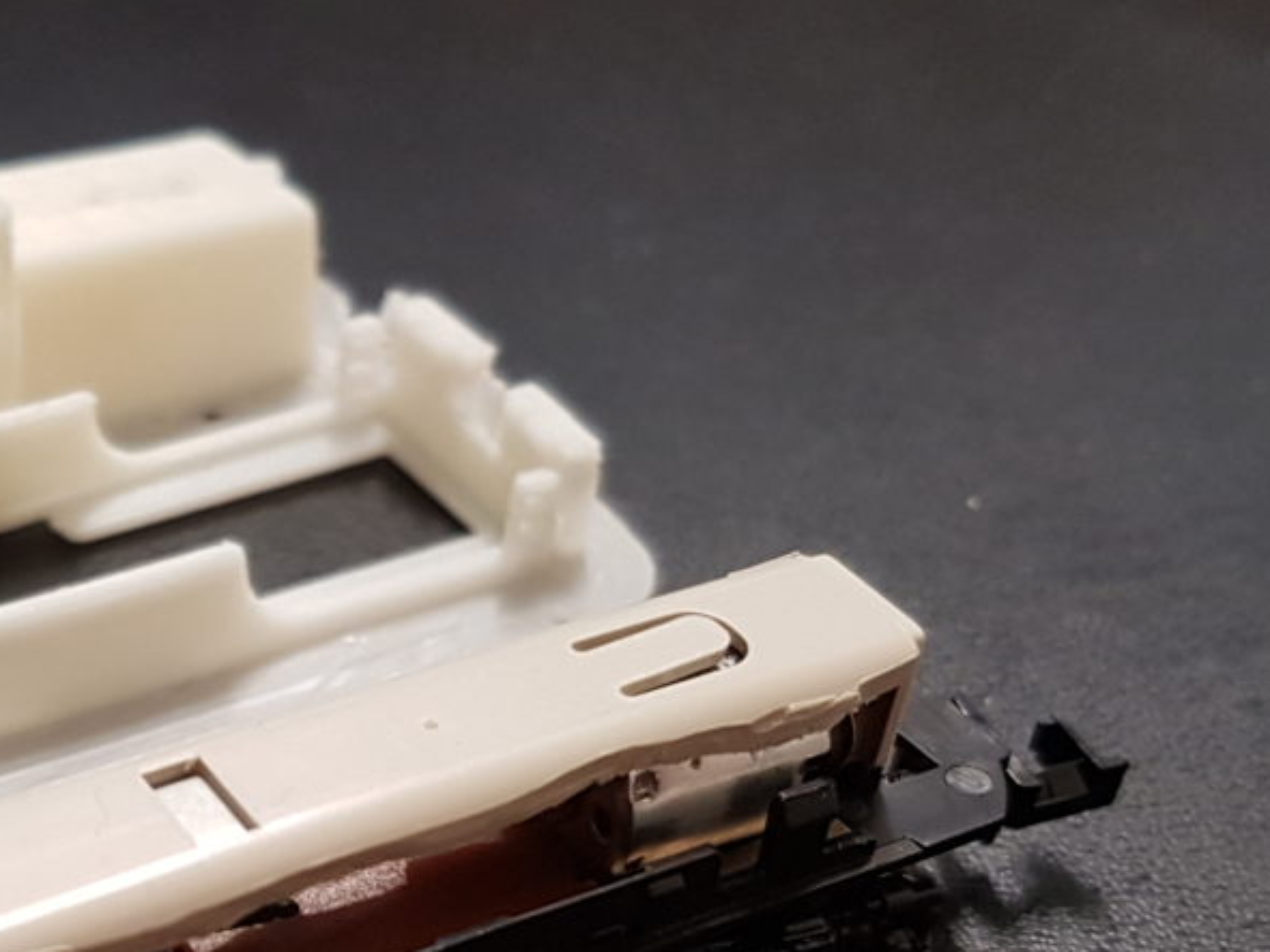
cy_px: 802
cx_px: 275
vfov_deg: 31.7
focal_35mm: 44
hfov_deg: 41.3
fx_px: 1614
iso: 160
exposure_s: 1/25
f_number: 1.7
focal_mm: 4.2
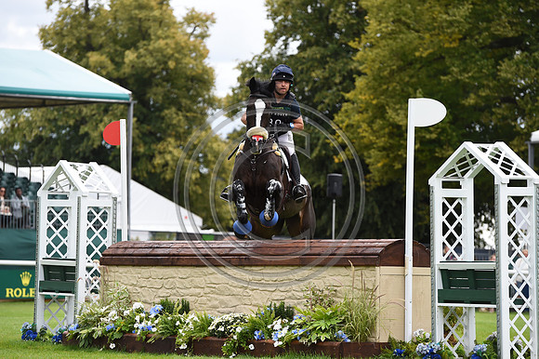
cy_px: 180
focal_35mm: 185
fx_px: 2768
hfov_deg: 11.1
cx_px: 270
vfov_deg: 7.4
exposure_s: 1/1250
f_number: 5.6
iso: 640
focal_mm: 185
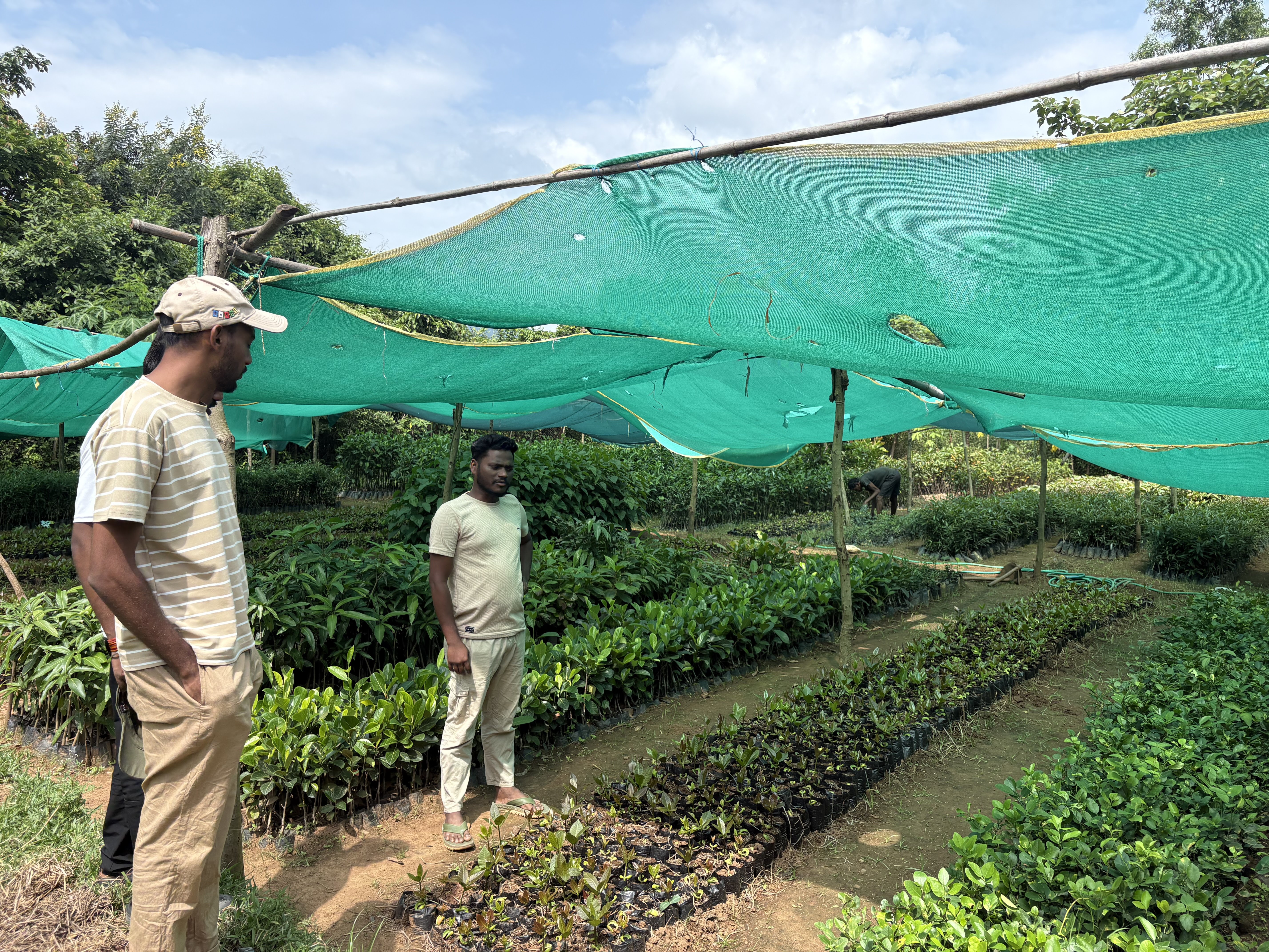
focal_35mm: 26
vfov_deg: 53.1
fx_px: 953
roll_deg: +0.8
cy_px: 476
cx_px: 634
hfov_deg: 67.3
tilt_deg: -4.6
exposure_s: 1/1751
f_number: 1.6
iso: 50
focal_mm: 5.96
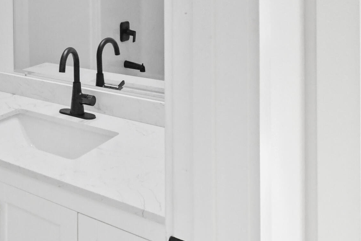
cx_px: 11
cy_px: -9
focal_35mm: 40
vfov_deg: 30.6
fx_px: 401
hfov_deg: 42.7
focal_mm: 10
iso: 3200
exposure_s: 1/500
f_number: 8
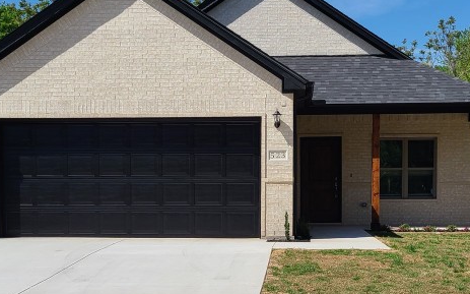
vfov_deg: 20.9
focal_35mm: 61
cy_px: 250
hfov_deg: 33.5
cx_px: 234
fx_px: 781
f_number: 1.8
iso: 40
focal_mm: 5.4
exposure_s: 1/3436
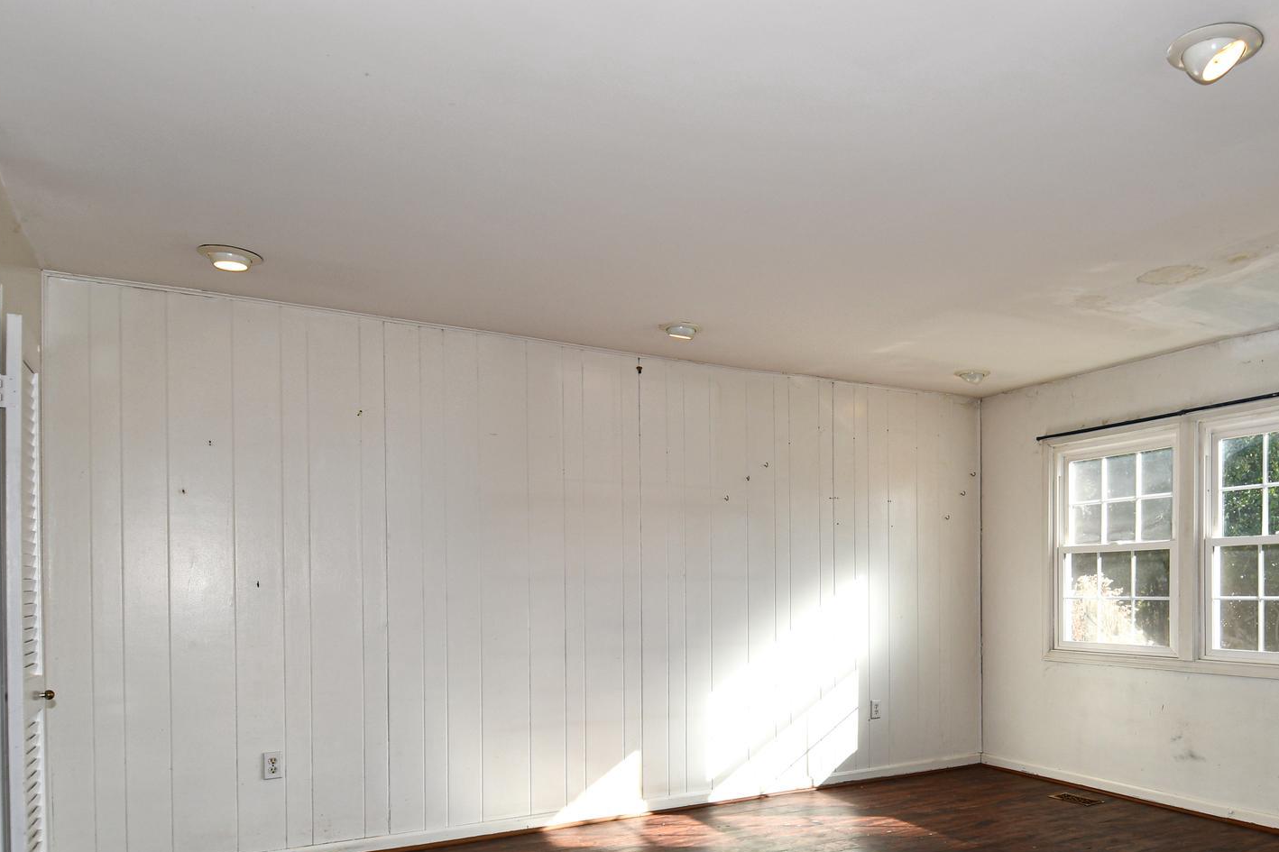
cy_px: 614
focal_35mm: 26
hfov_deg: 68.2
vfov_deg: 48.1
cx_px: 809
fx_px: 924
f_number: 5.6
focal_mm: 12
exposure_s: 1/125
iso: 200
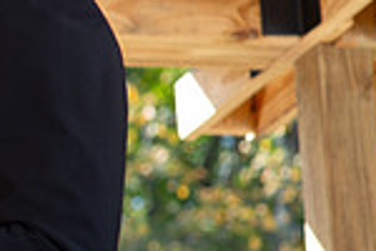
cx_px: -336
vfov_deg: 3.8
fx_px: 3791
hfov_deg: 5.6
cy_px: 162
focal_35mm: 363
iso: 400
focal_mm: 85
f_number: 4.5
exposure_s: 1/500
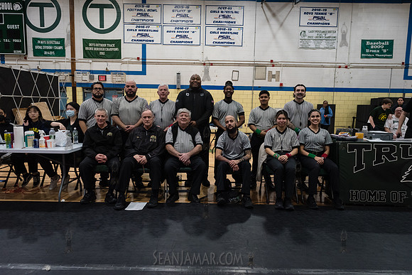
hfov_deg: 73.7
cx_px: 206
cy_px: 138
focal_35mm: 24
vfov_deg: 53.2
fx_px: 275
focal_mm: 24
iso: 4000
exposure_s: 1/160
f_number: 4.5
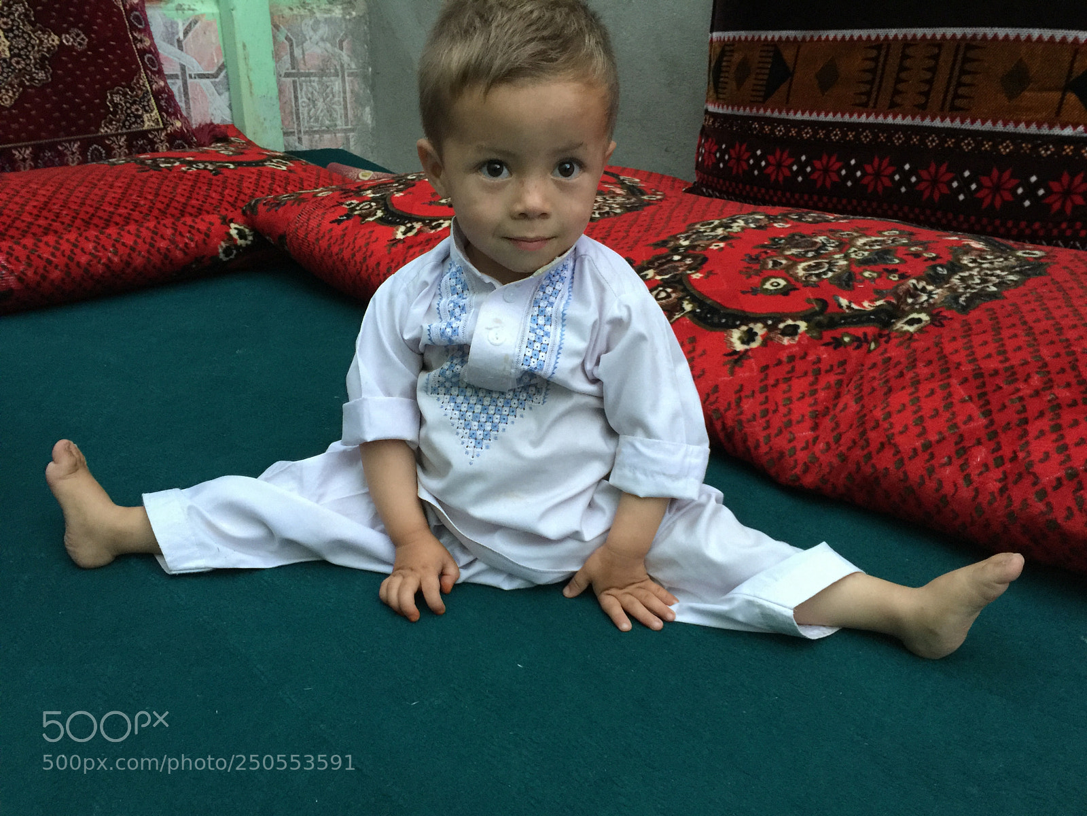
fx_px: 911
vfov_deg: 48.2
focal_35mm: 29
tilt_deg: -21.1
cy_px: 408
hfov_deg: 61.7
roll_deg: -0.1
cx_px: 544
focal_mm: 4.15
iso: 100
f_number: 2.2
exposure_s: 1/10
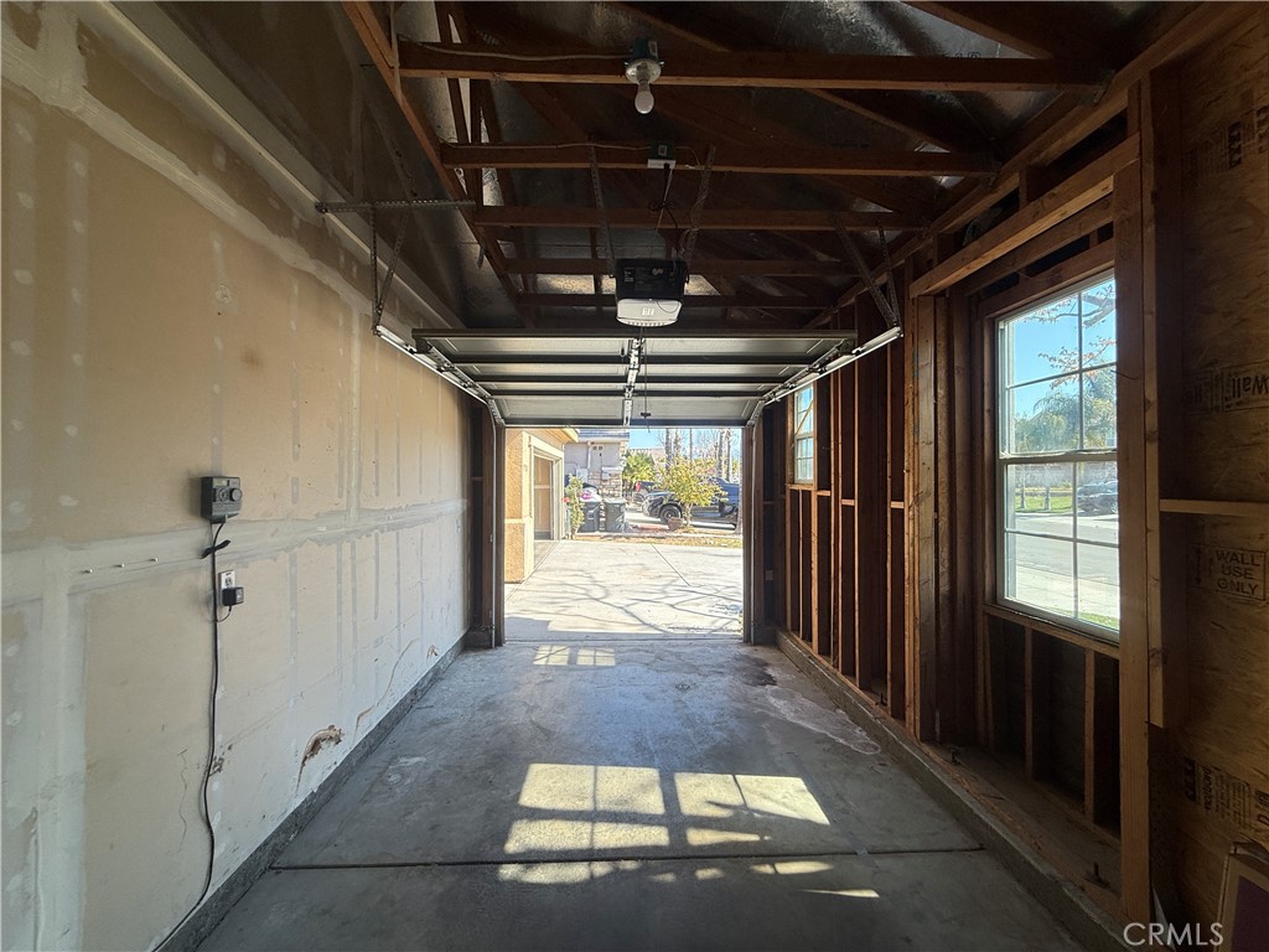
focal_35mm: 14
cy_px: 476
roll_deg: -0.9
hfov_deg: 102.1
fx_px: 513
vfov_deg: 85.7
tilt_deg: +1.6
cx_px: 634
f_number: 2.2
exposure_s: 1/479
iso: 50
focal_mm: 2.22
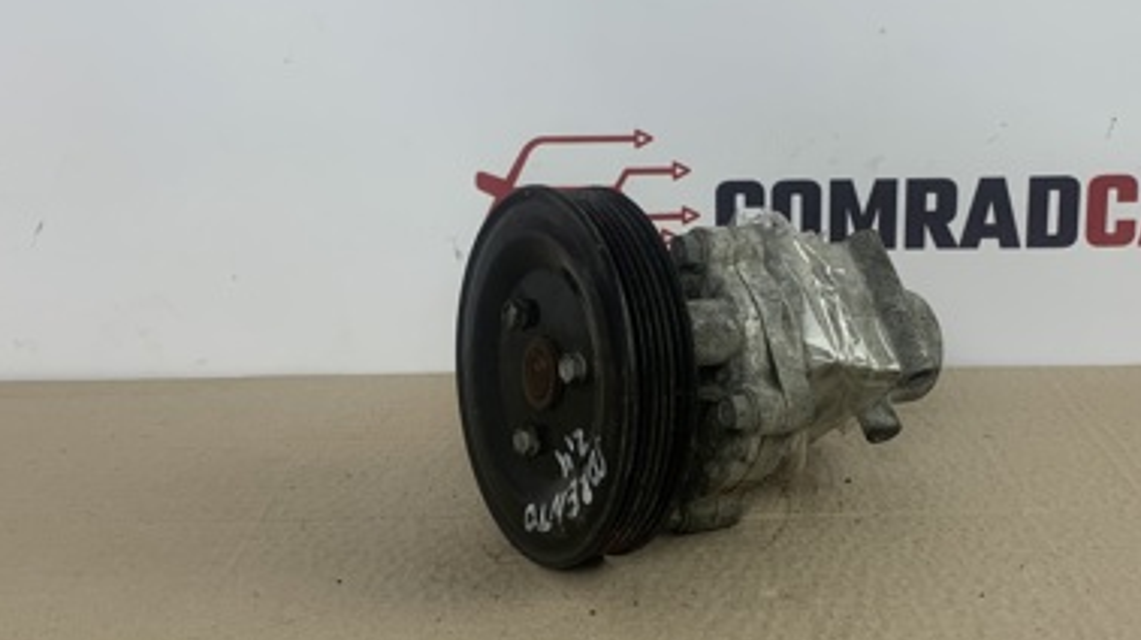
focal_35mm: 48
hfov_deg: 42.8
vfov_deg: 24.8
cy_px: 275
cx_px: 670
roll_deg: -0.3
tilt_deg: -11.7
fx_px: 1451
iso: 40
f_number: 1.8
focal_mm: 4.25
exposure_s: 1/121
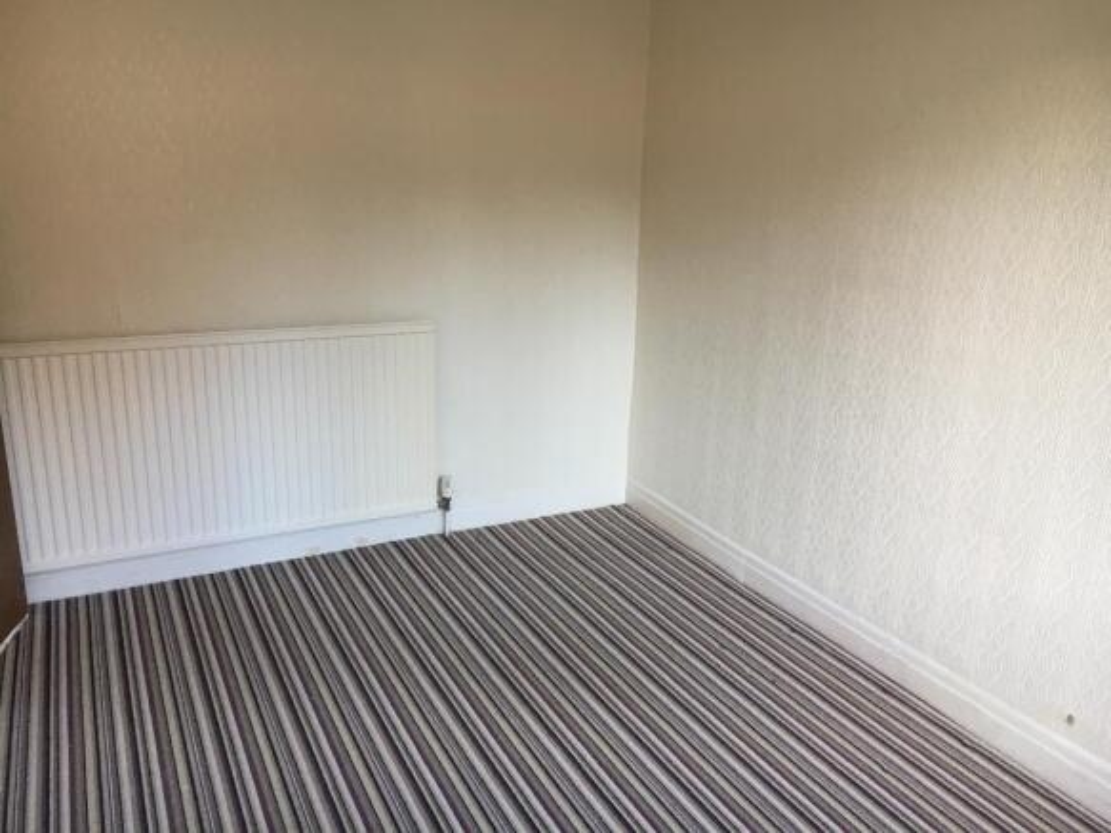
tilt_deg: -15.4
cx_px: 556
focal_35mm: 29
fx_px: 931
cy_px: 416
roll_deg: -1.6
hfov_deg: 61.7
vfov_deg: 48.2
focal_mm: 4.15
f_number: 2.2
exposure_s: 1/33
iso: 80
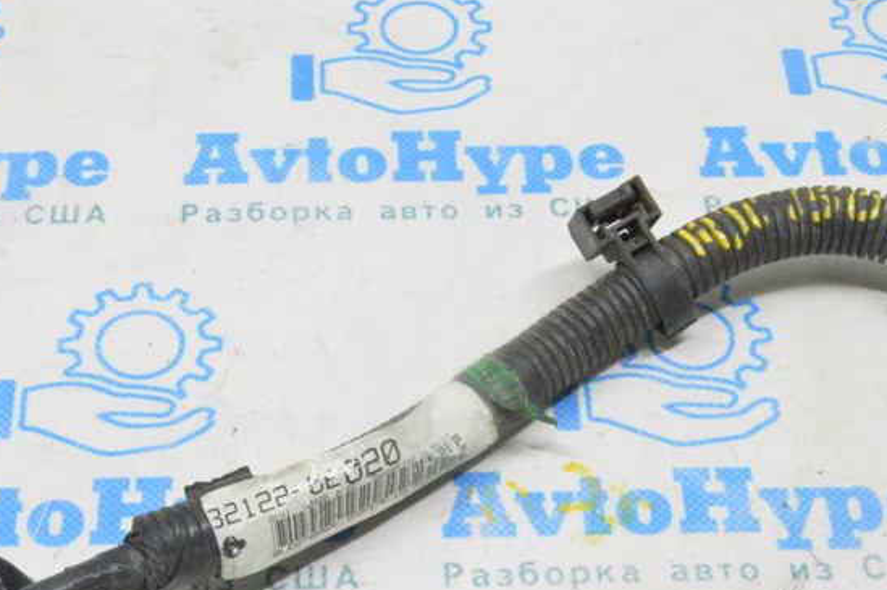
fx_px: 2068
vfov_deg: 16.1
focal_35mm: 84
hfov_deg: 24.2
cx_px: 376
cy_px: 453
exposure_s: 1/15
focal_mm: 30
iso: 6400
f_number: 20
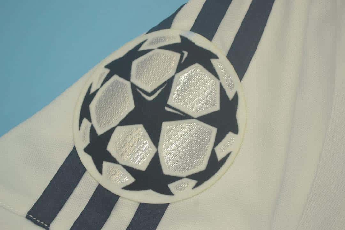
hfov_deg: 30.5
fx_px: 632
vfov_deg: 20.6
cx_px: 172
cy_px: 115
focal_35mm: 66
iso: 200
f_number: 5.3
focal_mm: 44
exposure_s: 1/100
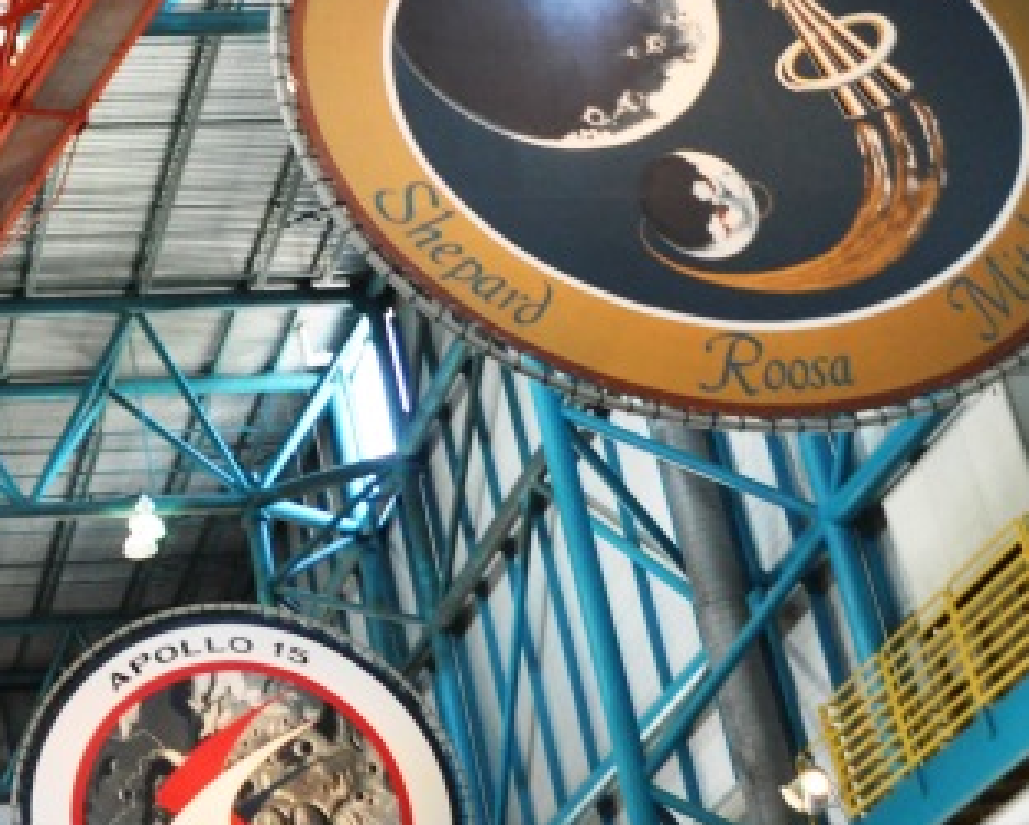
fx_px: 2529
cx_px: -7
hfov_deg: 22.1
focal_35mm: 83
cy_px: 393
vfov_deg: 18.5
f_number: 3.5
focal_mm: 18
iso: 1100
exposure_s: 1/30
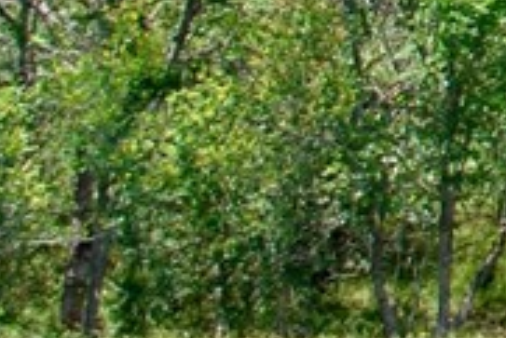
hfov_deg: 8.0
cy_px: -288
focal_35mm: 225
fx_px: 3165
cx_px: 1438
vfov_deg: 6.0
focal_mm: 25
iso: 100
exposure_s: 1/200
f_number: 7.1
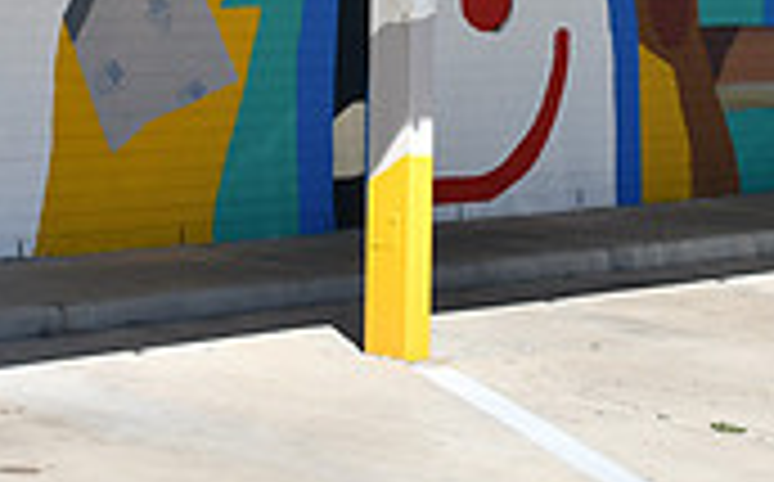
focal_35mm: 124
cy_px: -119
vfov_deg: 10.3
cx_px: 468
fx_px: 2612
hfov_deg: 16.8
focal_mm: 24
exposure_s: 1/320
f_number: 9
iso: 100
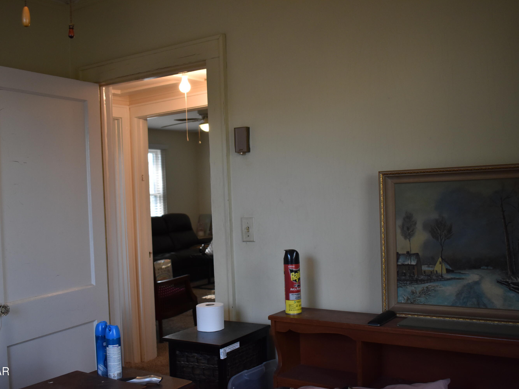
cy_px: 194
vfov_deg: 36.8
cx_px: 236
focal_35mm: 39
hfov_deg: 47.8
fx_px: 585
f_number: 3.8
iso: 800
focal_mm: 24
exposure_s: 1/250
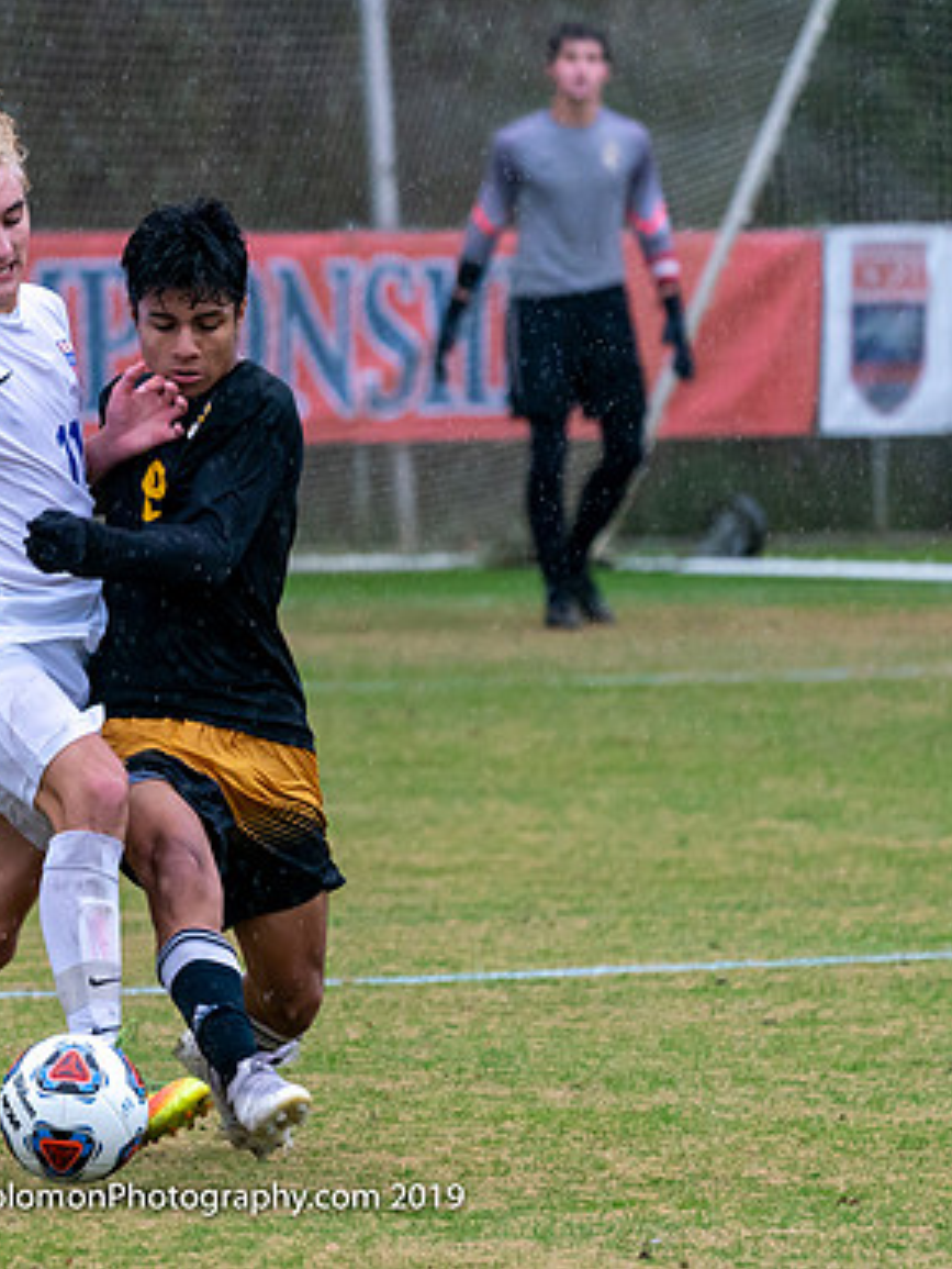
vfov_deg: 4.1
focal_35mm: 489
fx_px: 17921
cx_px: -80
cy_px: 758
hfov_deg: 3.0
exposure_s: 1/1000
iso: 3200
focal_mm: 244
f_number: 5.6
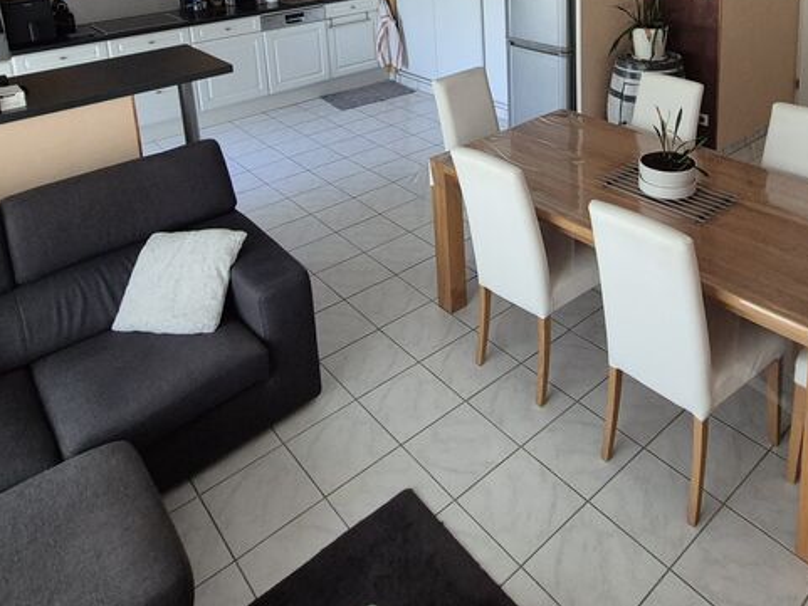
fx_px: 630
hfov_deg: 64.6
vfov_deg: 44.5
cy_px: 13
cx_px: 491
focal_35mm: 27
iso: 800
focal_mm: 2.2
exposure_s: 1/50
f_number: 2.2
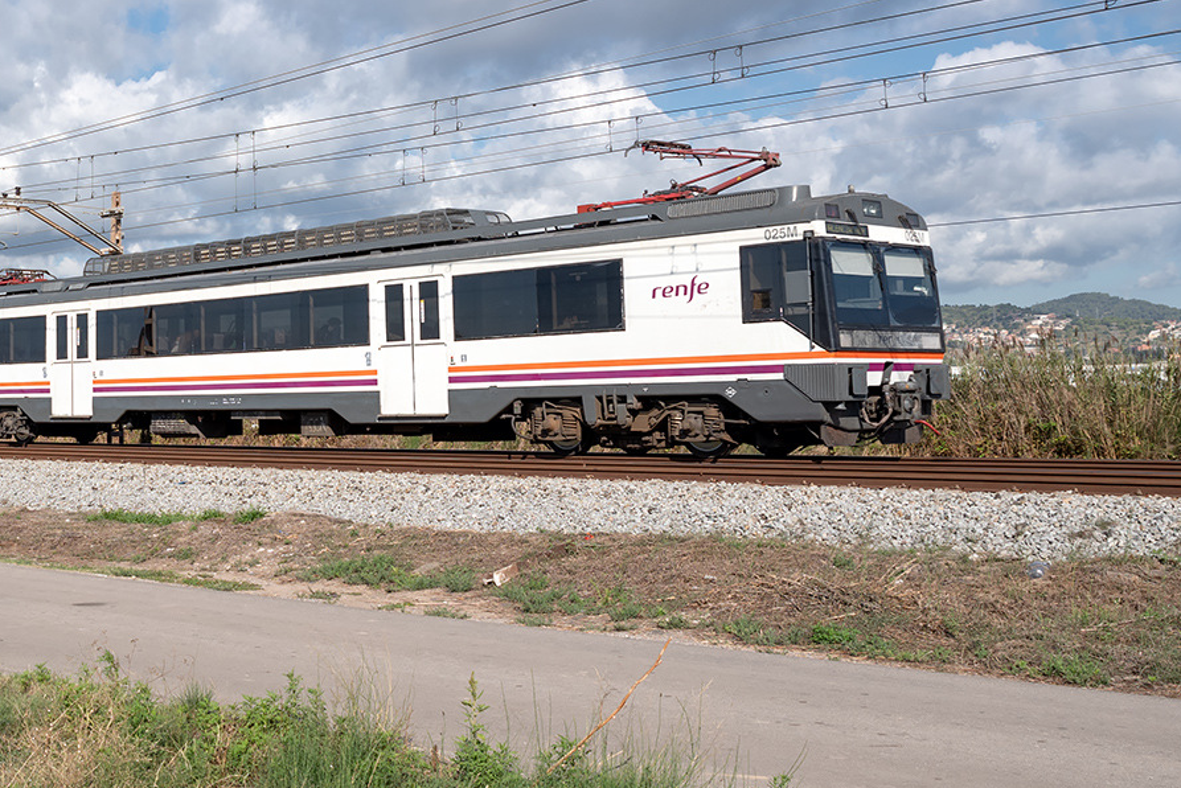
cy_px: 154
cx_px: 308
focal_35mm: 43
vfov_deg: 30.4
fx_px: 1411
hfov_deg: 44.1
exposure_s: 1/1000
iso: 200
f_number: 6.3
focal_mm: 24
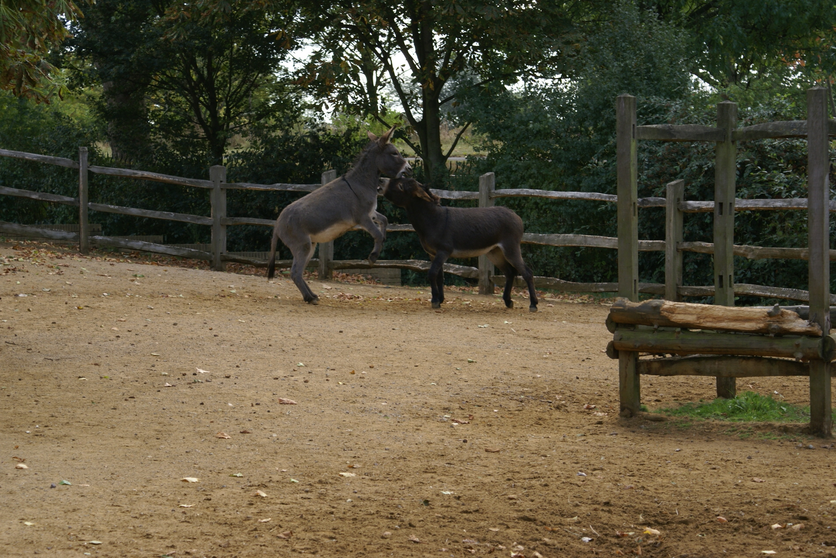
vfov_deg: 13.0
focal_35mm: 105
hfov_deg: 19.5
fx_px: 2438
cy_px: 279
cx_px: 418
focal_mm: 70
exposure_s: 1/125
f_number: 5.6
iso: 125
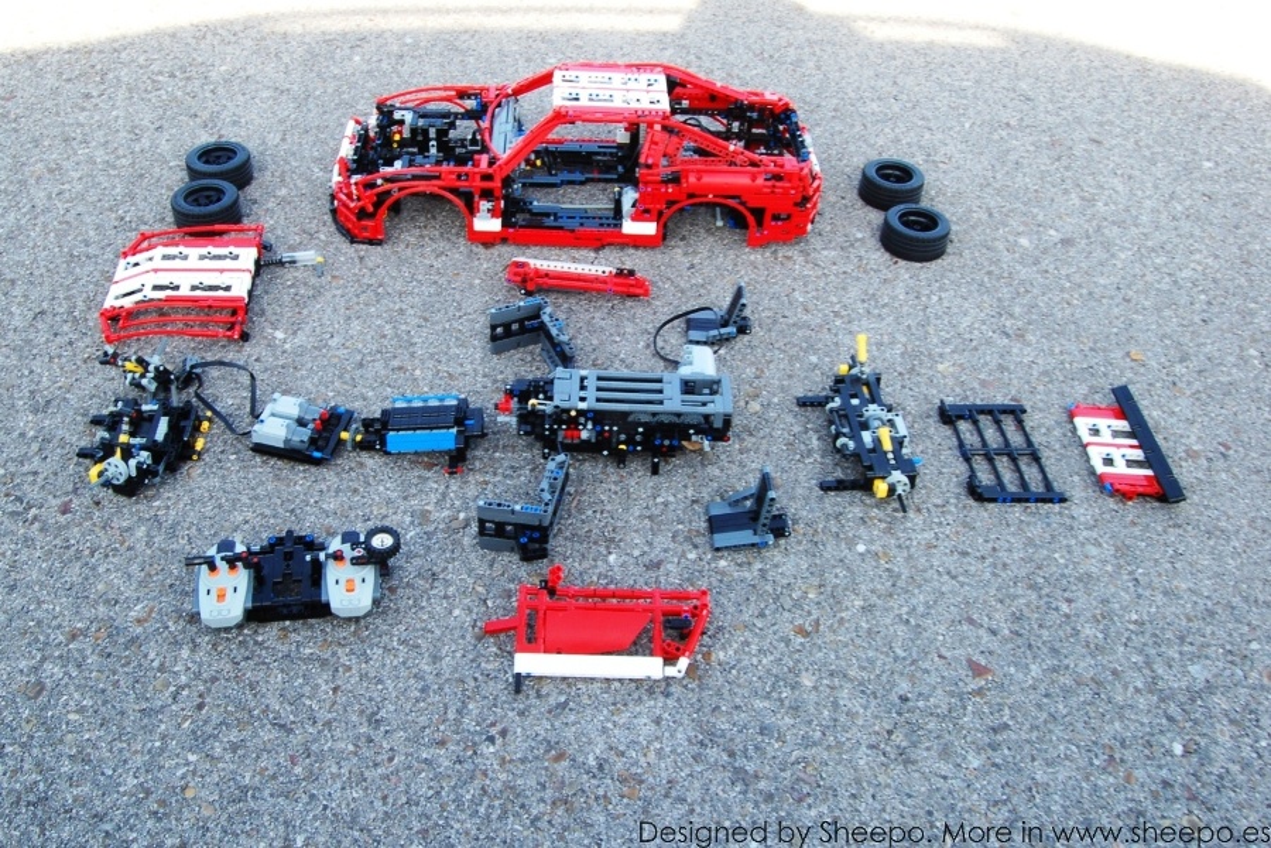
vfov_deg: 47.9
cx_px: 636
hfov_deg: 67.4
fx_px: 953
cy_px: 424
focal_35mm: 27
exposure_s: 1/8
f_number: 22
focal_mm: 18
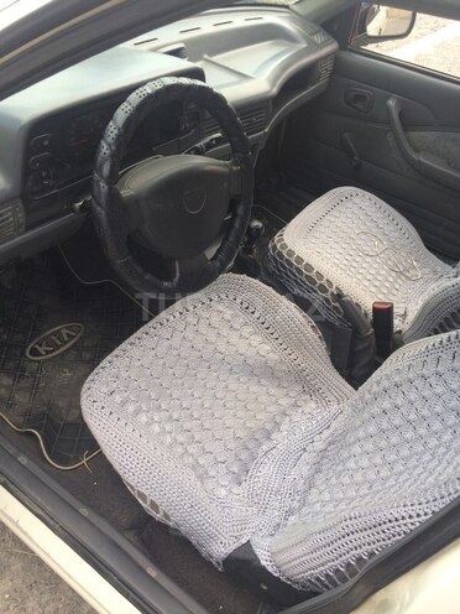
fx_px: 514
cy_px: 307
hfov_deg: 48.2
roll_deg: -12.7
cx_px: 230
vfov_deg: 61.7
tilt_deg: -40.6
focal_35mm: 29
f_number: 2.2
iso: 32
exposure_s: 1/125
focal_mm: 4.15
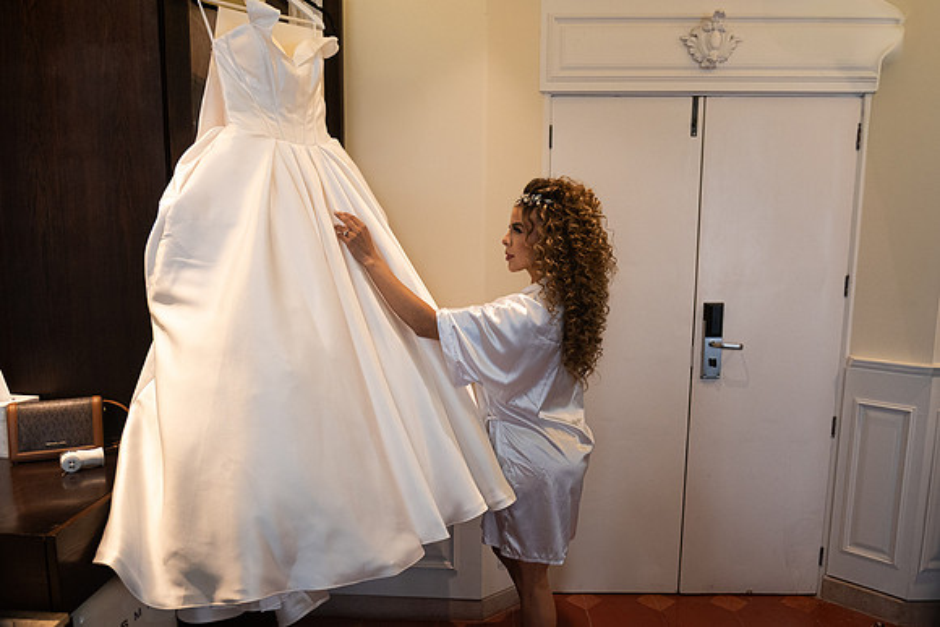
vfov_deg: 49.4
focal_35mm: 26
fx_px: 681
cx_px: 456
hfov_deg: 69.2
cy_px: 335
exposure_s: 1/160
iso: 3200
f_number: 4
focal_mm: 24
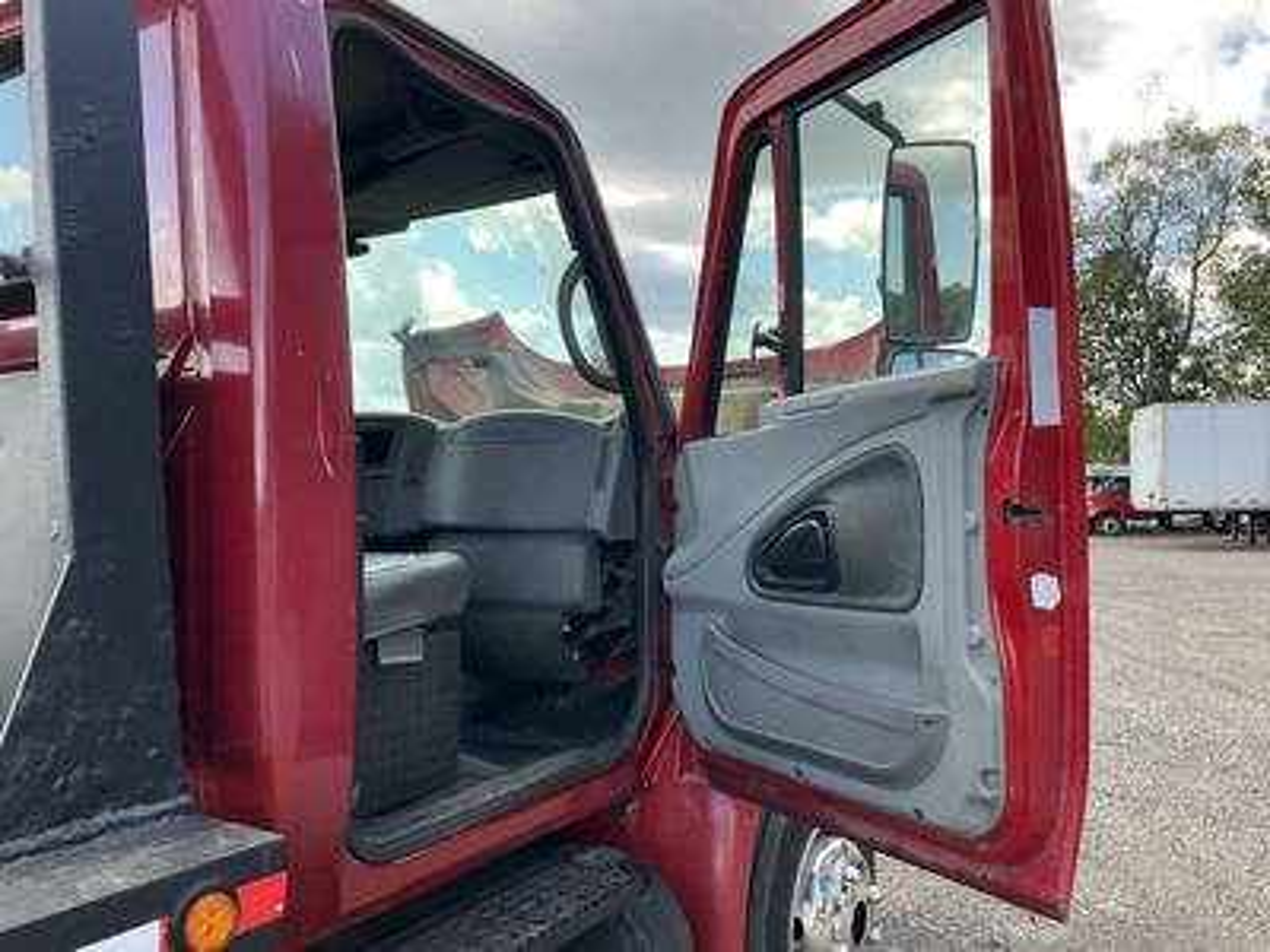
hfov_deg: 61.7
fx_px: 1064
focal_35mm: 29
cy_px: 476
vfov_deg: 48.2
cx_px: 635
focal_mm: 3
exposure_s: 1/309
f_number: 1.8
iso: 25
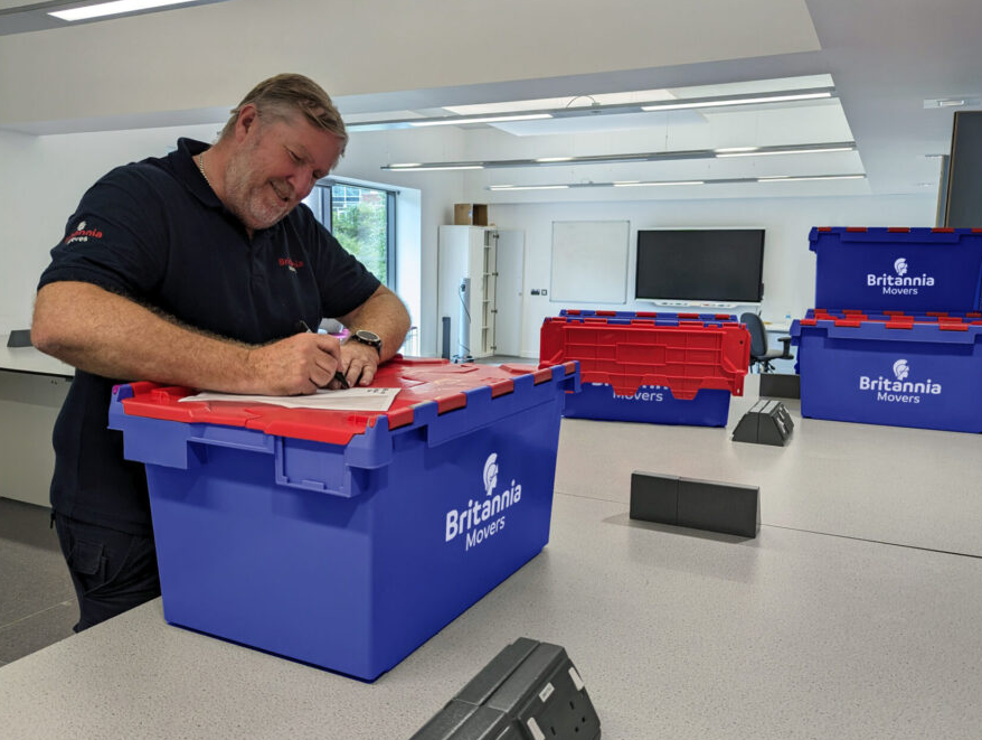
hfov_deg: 63.4
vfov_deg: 49.9
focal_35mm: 28
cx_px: 495
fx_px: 795
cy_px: 370
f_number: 1.85
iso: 40
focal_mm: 6.81
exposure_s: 1/86
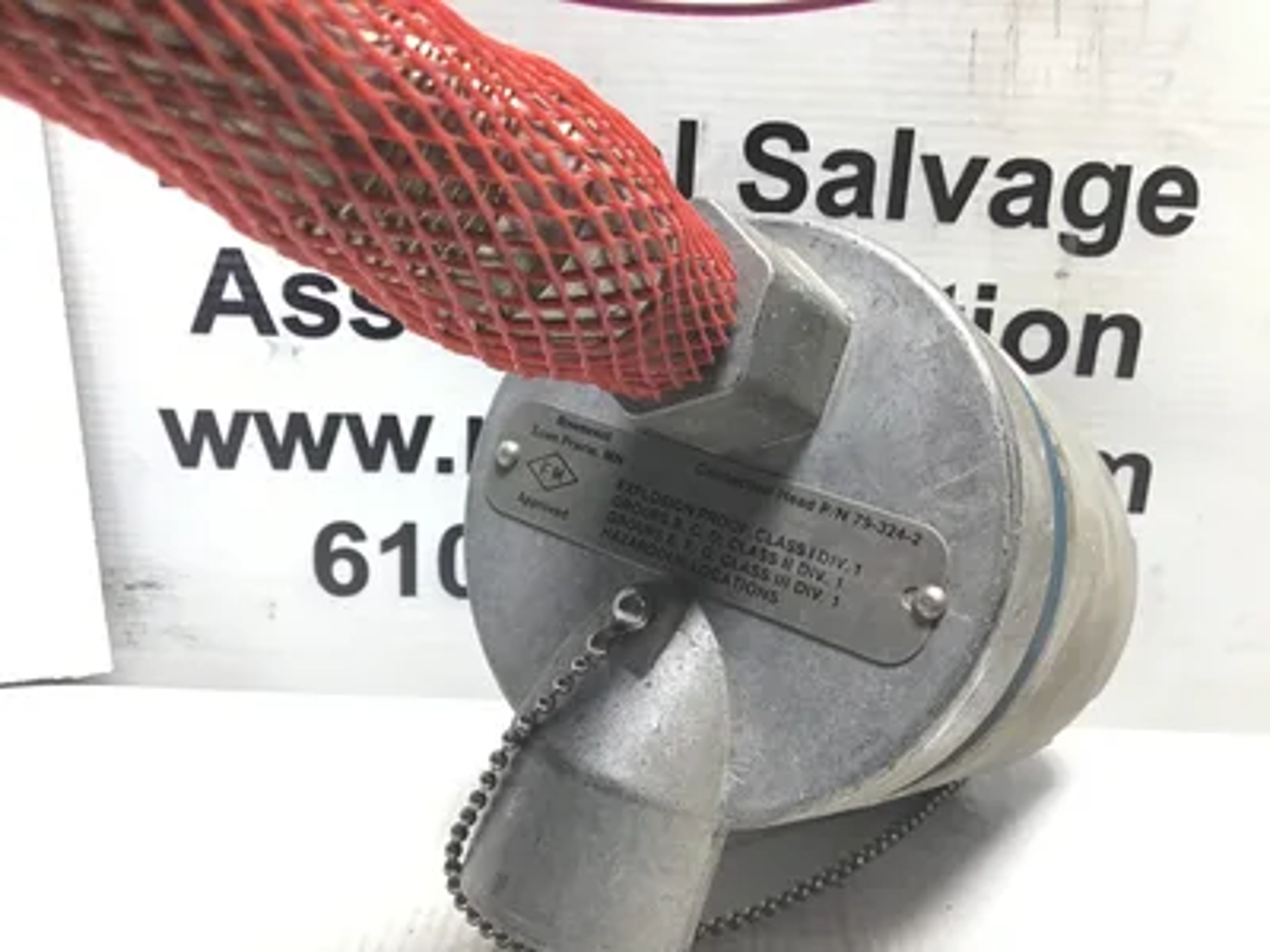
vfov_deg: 45.4
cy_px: 476
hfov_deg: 58.4
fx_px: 1137
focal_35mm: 31
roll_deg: -3.4
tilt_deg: -17.6
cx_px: 635
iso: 25
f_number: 2.4
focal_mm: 3.3
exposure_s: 1/40
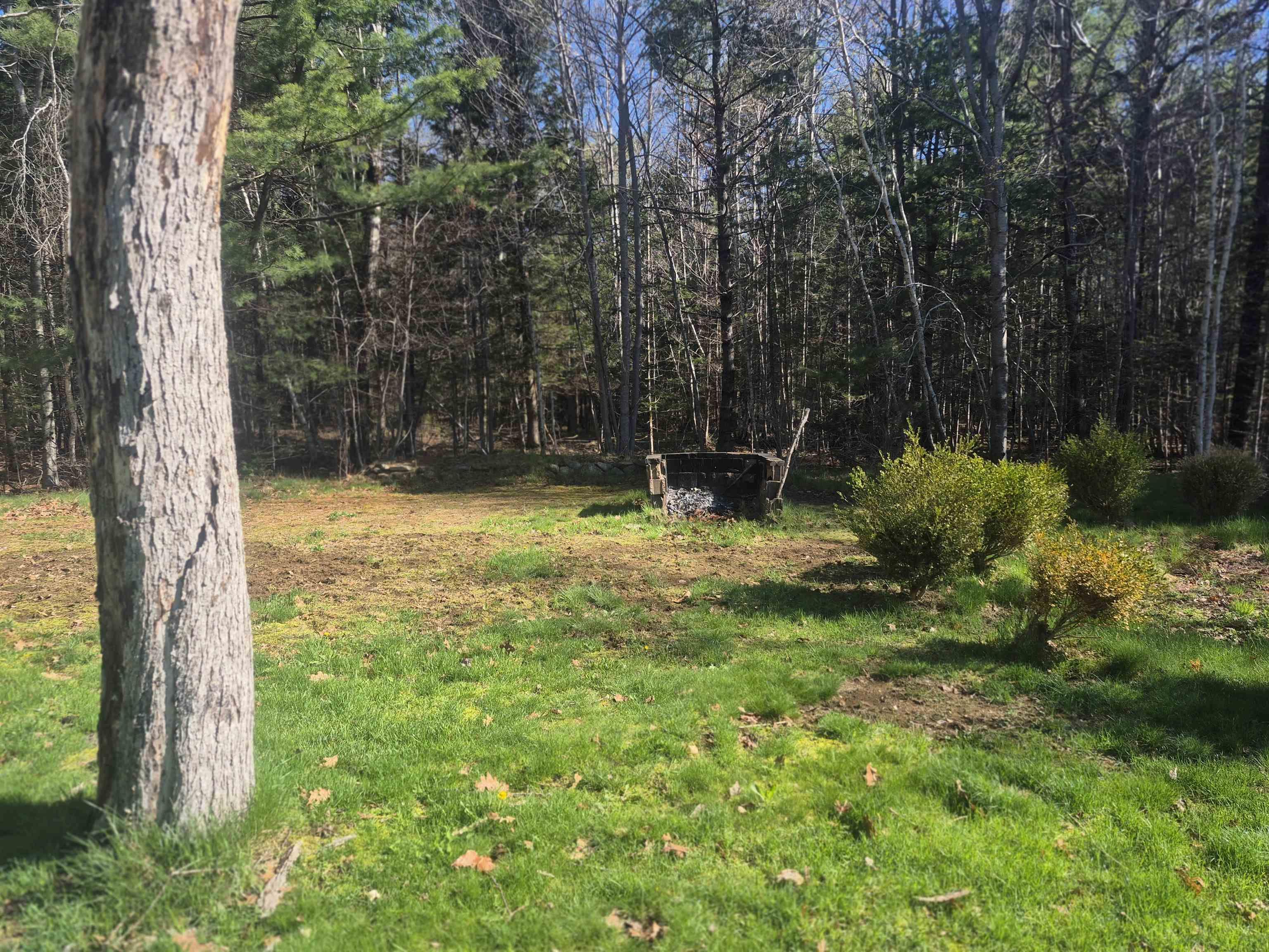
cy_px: 476
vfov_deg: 58.9
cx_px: 634
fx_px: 843
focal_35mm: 23
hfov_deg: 73.9
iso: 25
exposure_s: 1/806
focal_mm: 5.4
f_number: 1.8
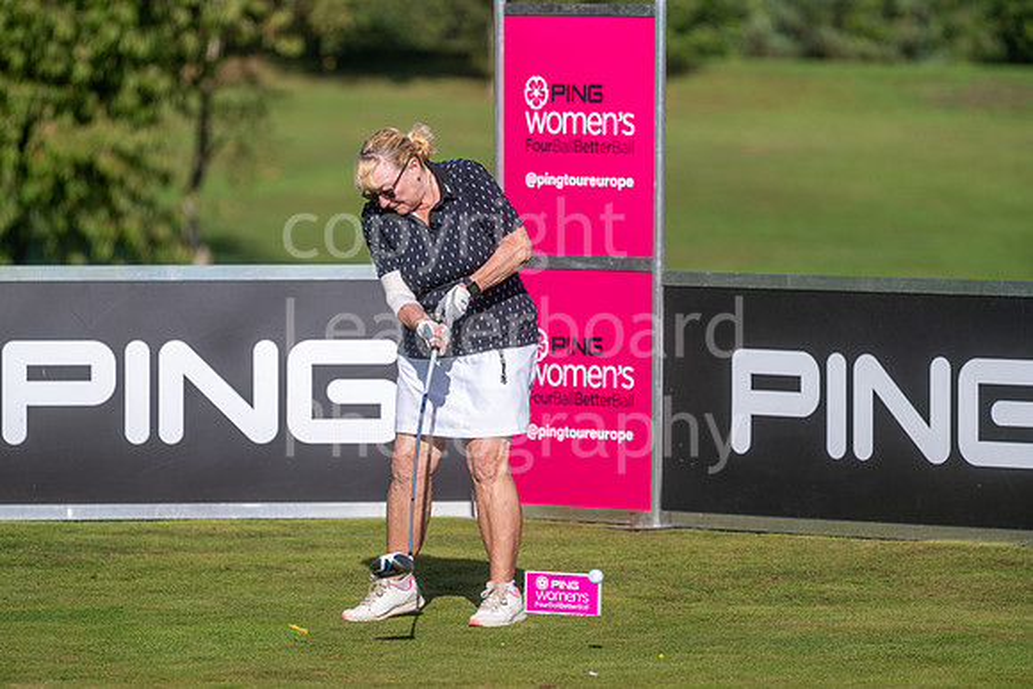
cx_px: 516
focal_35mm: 300
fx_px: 8610
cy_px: 344
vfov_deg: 4.6
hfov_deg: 6.9
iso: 500
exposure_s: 1/5000
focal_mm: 300
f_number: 5
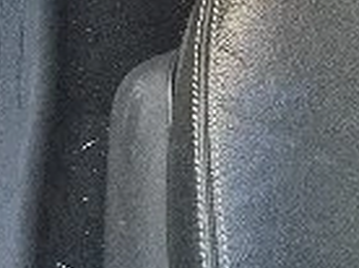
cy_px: -505
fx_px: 1729
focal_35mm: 167
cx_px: 973
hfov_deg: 9.8
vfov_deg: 7.8
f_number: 1.8
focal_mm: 5.4
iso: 800
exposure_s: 1/100
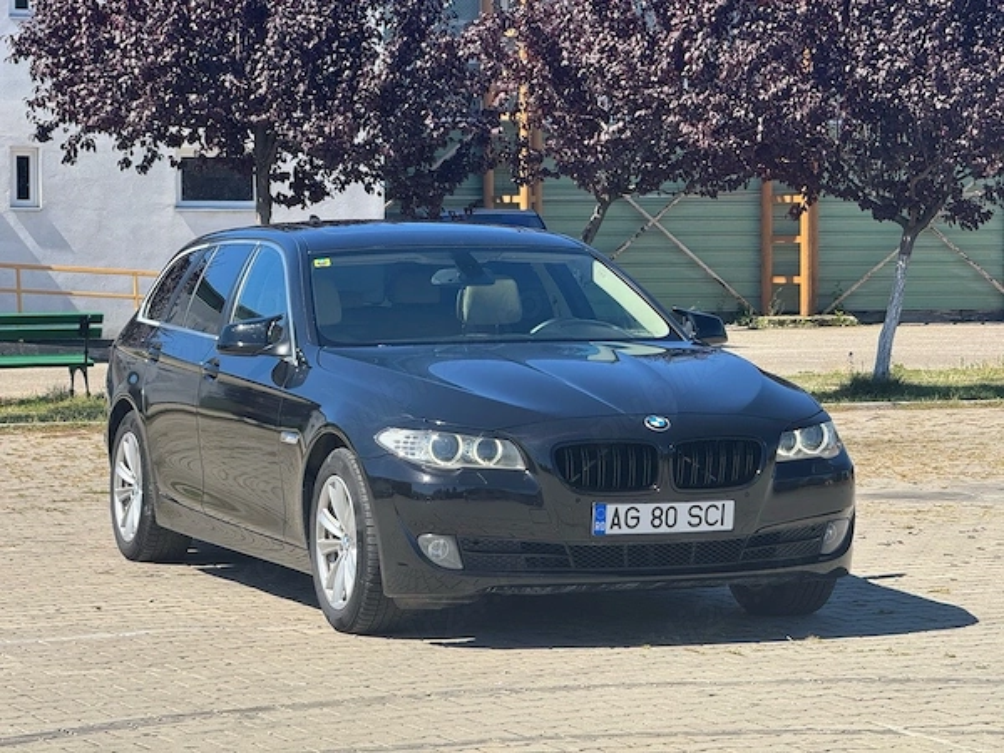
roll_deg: -0.1
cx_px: 502
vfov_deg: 12.3
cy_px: 376
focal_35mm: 120
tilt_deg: -2.7
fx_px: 3480
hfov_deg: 16.4
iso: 50
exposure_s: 1/700
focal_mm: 15.66
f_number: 2.8
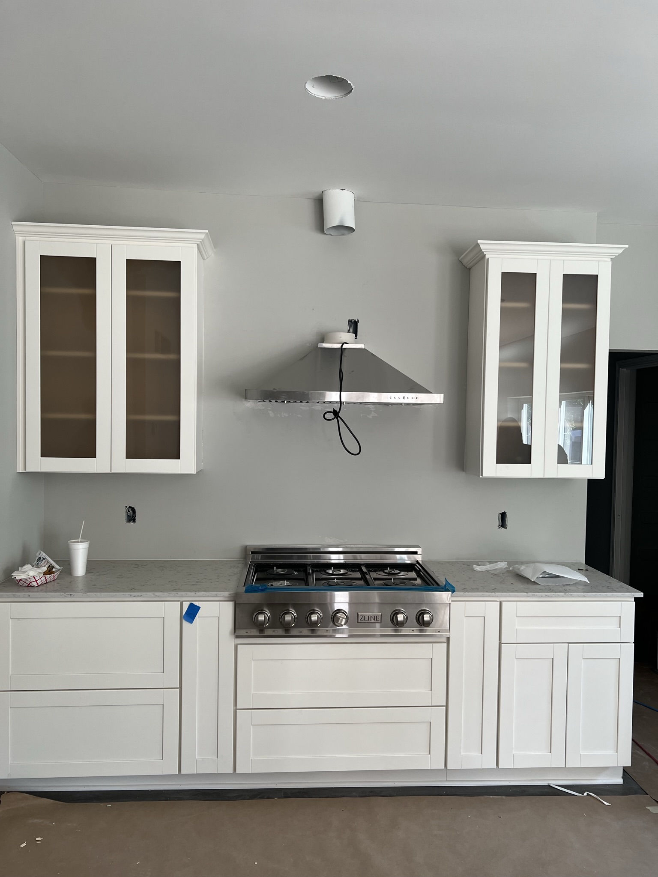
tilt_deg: -1.3
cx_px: 329
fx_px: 659
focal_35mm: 26
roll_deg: +0.1
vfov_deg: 67.3
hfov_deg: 53.1
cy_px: 438
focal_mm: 5.7
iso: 64
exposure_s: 1/121
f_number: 1.5
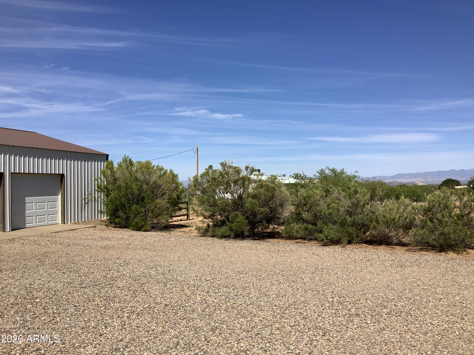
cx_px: 237
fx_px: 424
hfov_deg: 58.4
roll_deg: +2.4
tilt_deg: +0.1
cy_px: 178
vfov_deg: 45.4
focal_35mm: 31
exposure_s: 1/2262
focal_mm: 3.3
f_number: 2.4
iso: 25
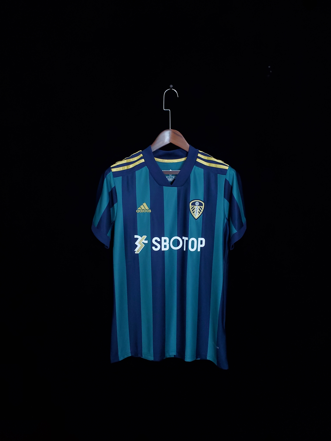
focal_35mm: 26
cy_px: 220
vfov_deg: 67.3
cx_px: 166
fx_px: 331
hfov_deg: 53.1
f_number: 2.4
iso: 200
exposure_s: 1/20
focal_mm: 4.3
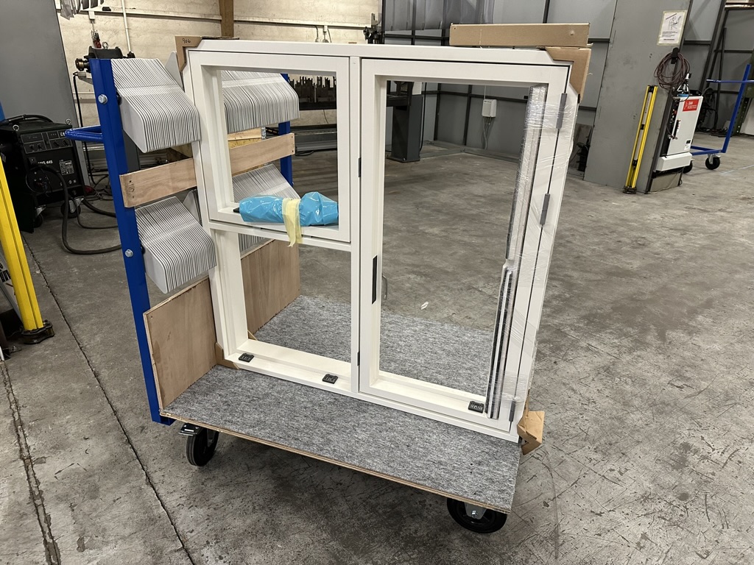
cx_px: 377
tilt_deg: -23.6
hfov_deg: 71.6
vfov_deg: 56.8
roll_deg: -2.1
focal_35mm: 24
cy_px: 282
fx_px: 523
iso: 320
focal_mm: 6.86
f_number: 1.78
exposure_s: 1/50
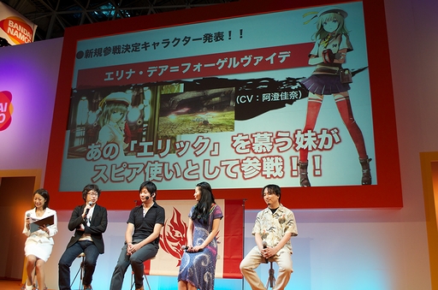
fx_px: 401
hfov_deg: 57.3
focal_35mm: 33
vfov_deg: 39.8
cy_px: 145
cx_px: 219
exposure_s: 1/160
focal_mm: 22
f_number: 4
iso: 800
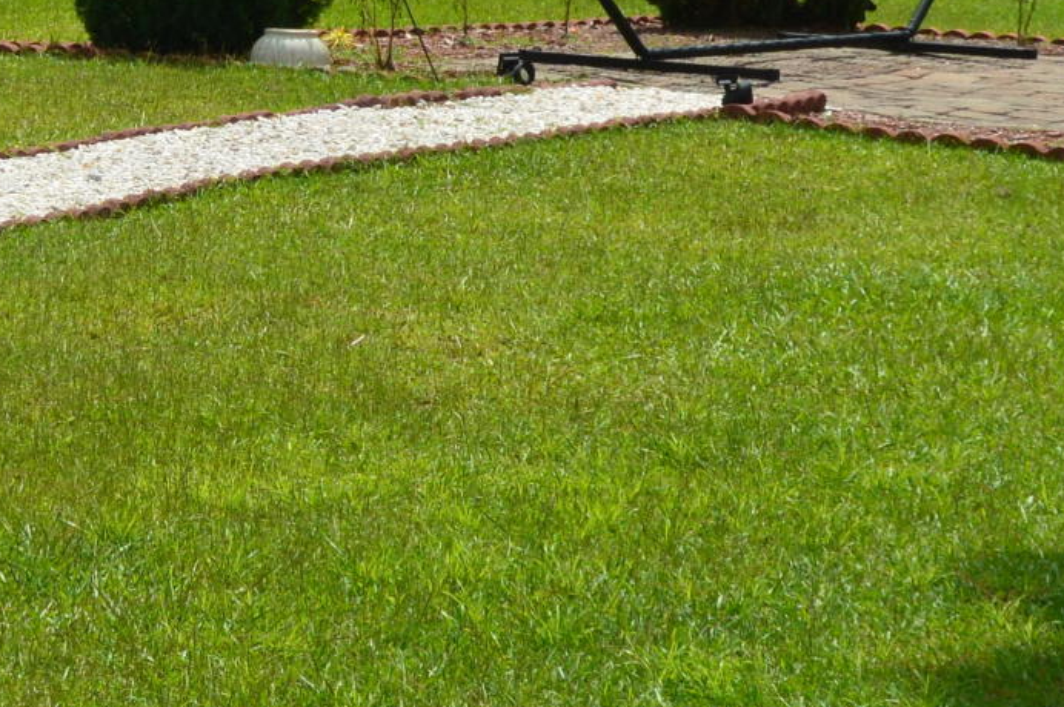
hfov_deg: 12.9
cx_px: -105
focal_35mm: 156
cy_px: -74
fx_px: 4606
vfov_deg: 8.7
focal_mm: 24
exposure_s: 1/500
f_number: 11
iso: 220
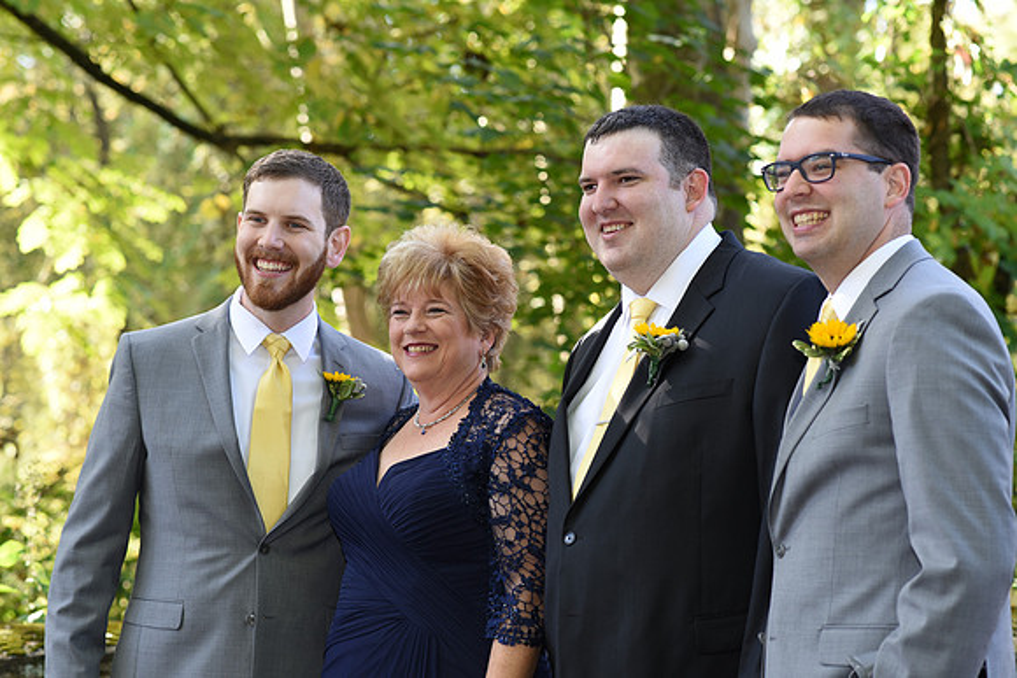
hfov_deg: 23.9
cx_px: 508
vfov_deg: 16.1
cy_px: 339
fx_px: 2402
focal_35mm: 85
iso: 500
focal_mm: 85
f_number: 4.5
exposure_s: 1/200
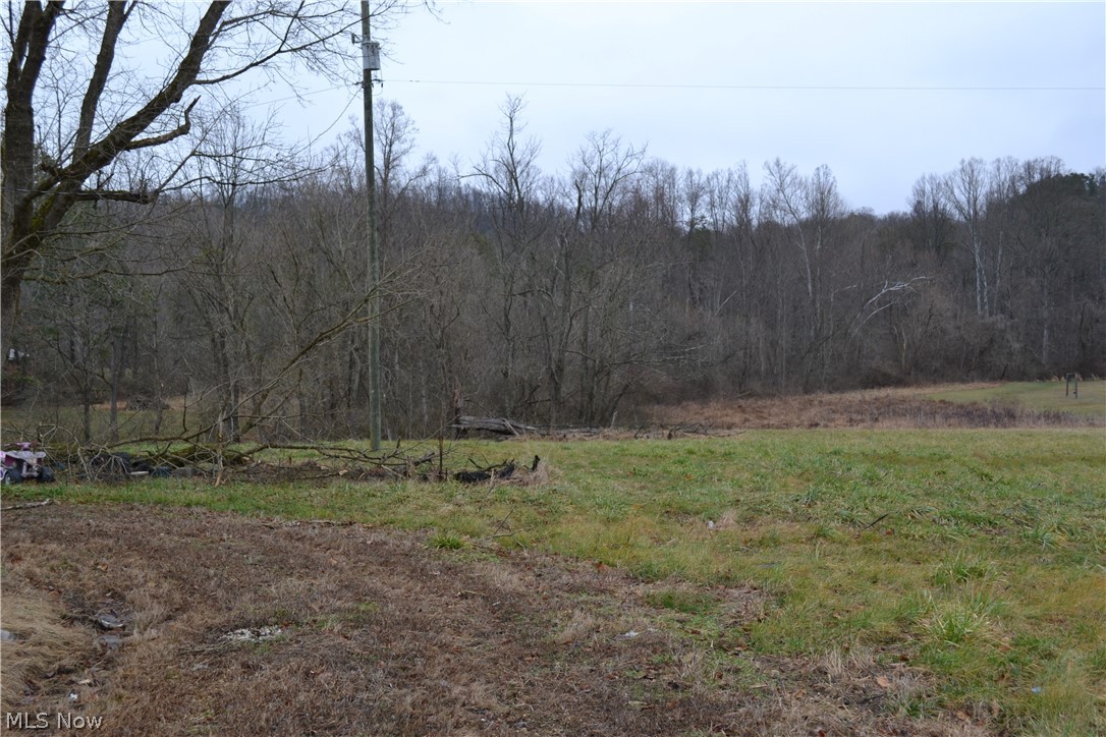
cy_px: 368
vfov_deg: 34.2
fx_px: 1198
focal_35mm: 39
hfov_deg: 49.6
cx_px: 553
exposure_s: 1/125
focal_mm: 26
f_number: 5.6
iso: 280
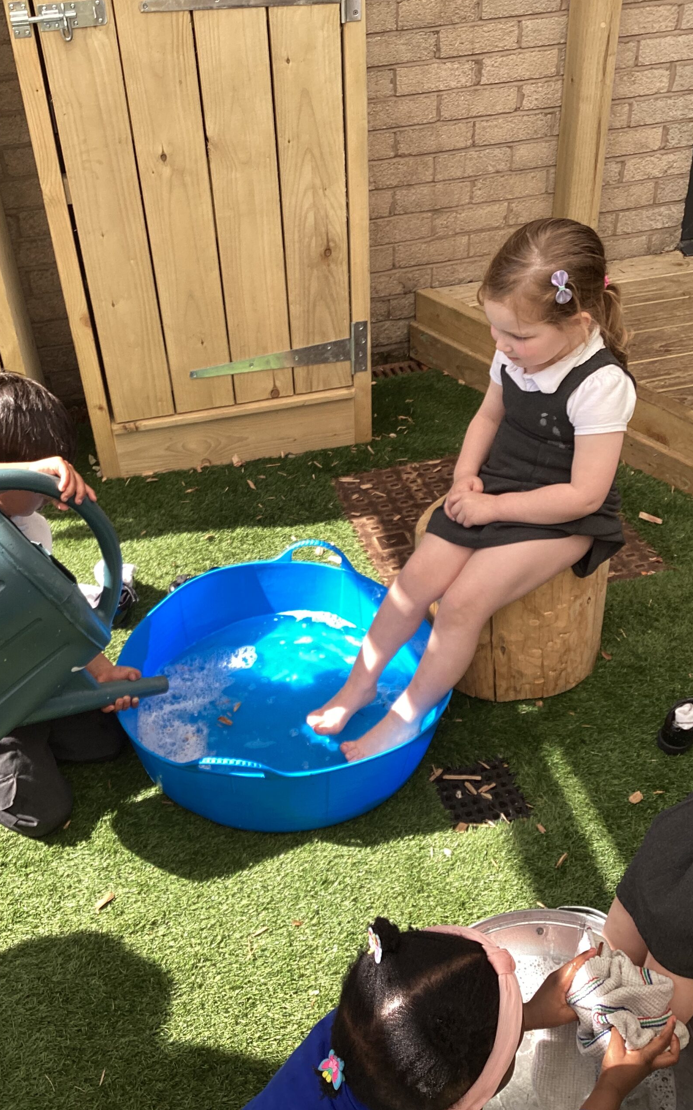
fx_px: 997
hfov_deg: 38.3
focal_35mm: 33
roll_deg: +4.6
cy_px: 555
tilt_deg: -38.5
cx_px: 301
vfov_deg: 58.1
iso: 25
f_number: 2.4
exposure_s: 1/309
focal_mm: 3.3
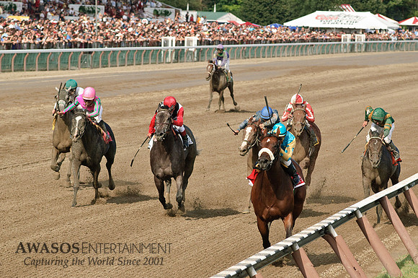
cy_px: 139
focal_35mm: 218
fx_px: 2522
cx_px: 209
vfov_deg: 6.3
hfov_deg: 9.5
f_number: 8
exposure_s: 1/1250
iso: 640
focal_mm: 145
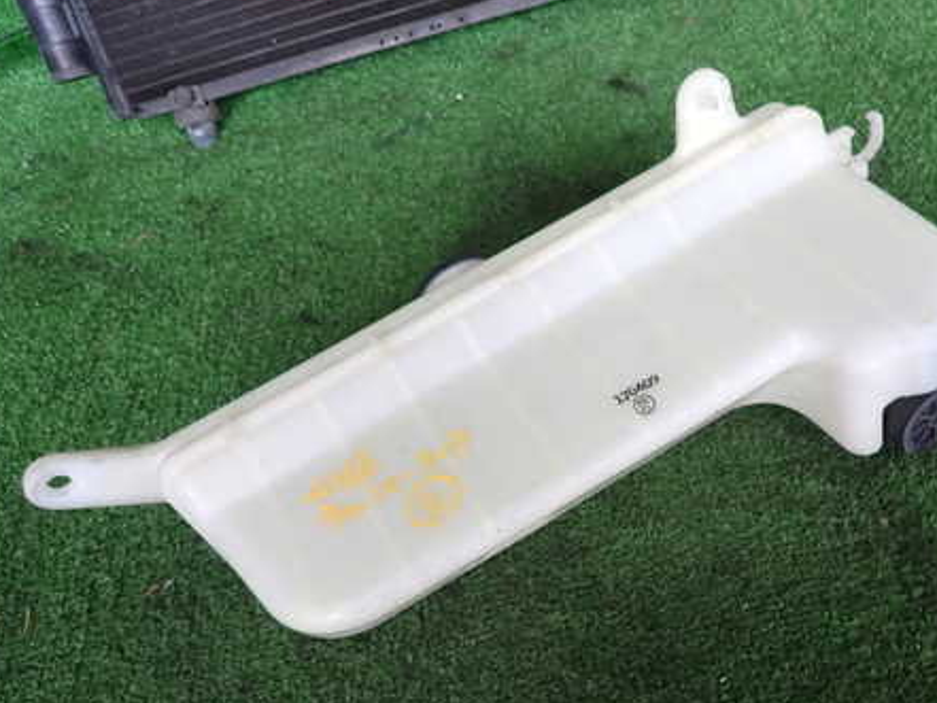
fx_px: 921
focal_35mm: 34
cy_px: 427
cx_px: 574
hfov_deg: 53.5
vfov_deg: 41.6
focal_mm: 4.5
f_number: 2
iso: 100
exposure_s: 1/100
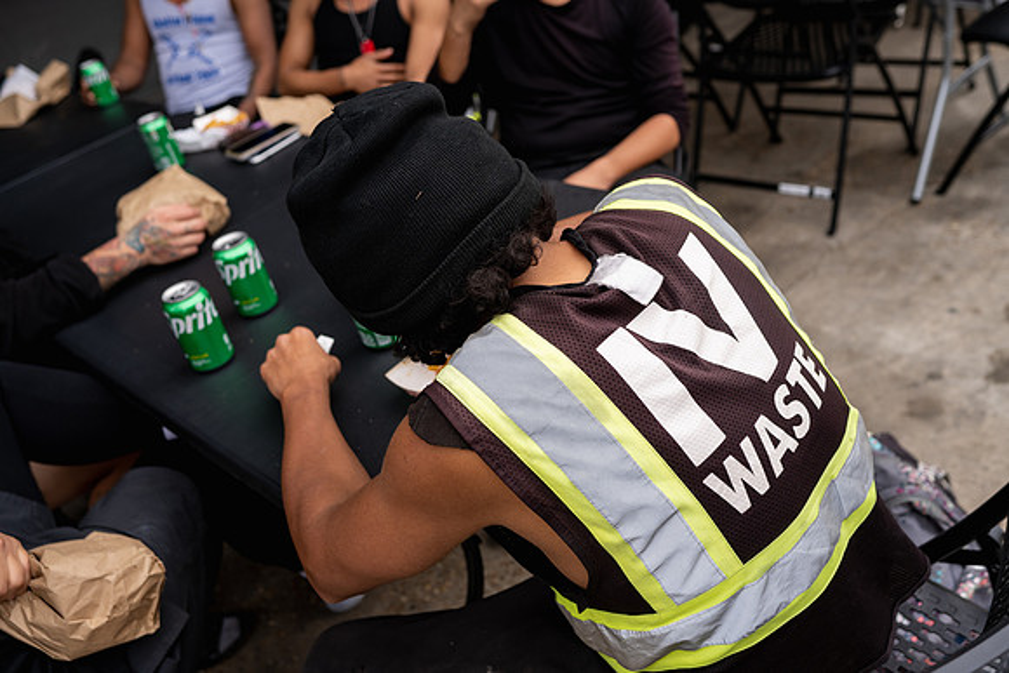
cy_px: 336
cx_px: 504
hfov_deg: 54.4
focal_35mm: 35
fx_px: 981
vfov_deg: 37.9
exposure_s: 1/800
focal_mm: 35
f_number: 4
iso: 200
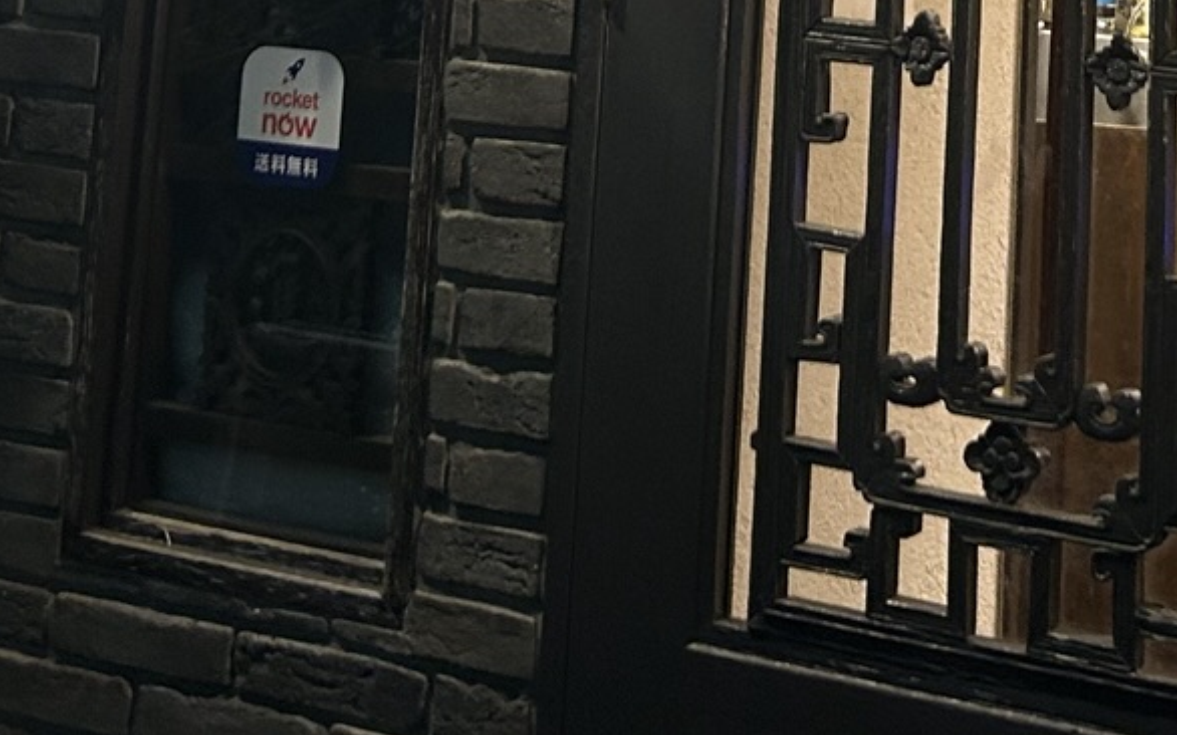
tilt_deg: +11.8
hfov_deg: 21.8
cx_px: 970
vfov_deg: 12.3
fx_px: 3015
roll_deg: -3.8
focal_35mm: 94
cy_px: -715
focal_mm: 5.7
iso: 125
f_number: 1.5
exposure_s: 1/50
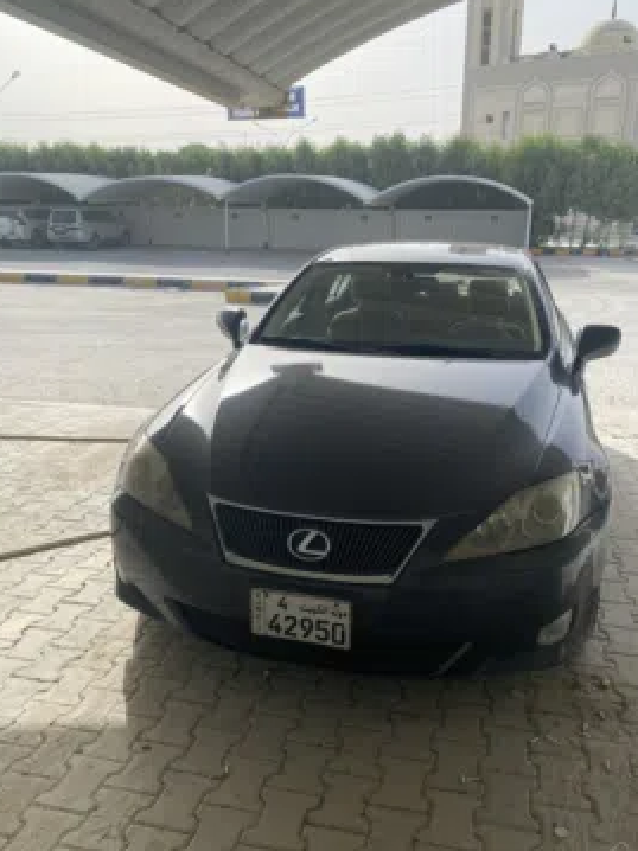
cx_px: 330
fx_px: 713
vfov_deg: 61.6
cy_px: 453
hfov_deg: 48.2
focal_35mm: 29
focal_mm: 4.25
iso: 32
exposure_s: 1/1838
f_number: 1.8
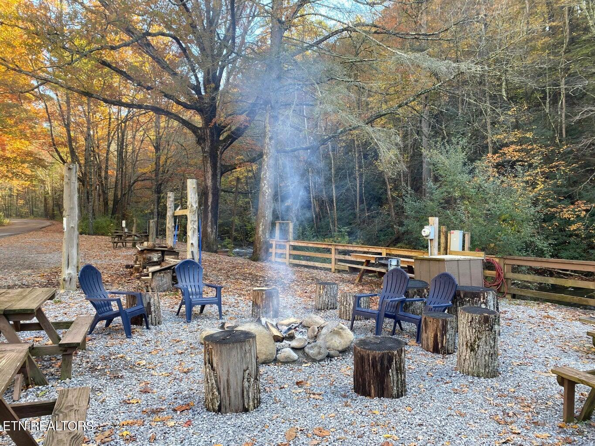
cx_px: 298
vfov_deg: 53.1
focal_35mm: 26
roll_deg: -1.0
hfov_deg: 67.3
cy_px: 223
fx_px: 447
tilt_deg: +0.0
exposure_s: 1/122
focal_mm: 4.25
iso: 32
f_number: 1.8
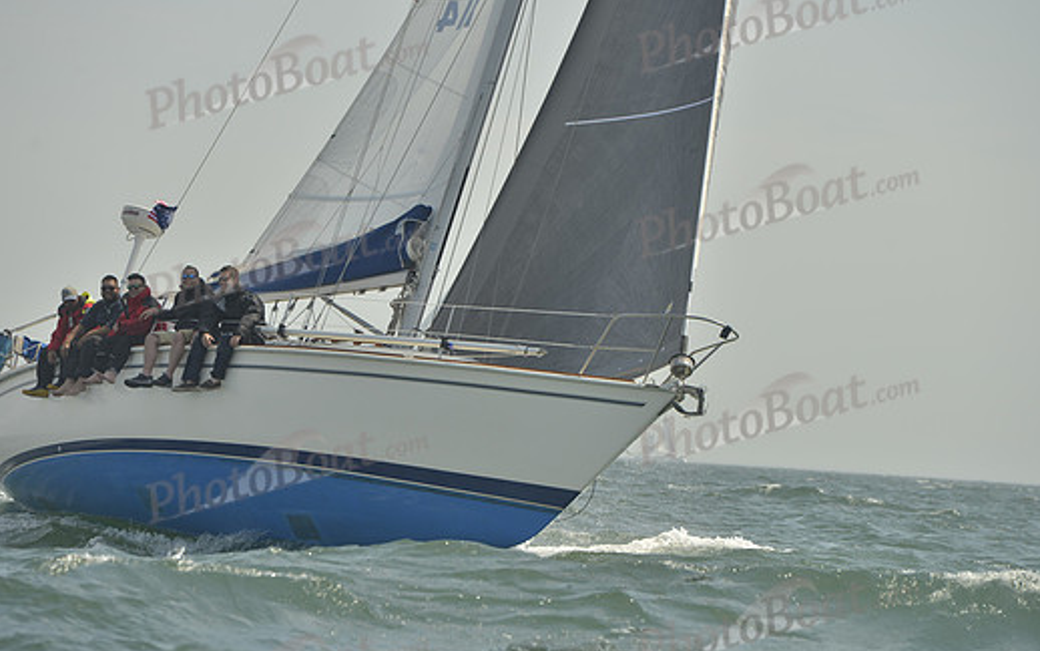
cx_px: 534
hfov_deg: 9.9
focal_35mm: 211
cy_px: 339
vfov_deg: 6.2
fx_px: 5982
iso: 200
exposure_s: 1/1250
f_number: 7.1
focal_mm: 185
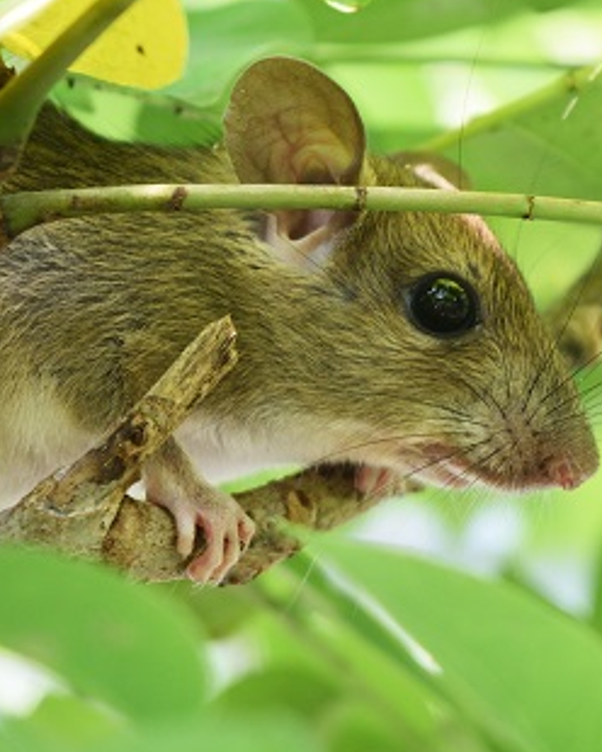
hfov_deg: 10.3
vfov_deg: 12.9
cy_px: 371
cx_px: 396
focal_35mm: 150
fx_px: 3339
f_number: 5.6
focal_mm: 55
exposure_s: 1/125
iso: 560
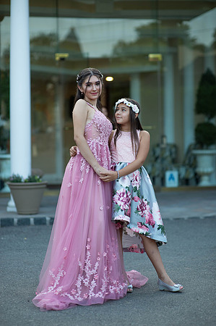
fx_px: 767
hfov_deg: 16.0
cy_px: 163
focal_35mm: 85
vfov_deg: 23.9
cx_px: 108
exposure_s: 1/800
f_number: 2
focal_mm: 85
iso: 250
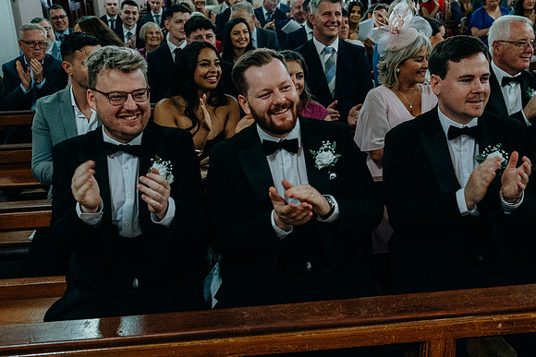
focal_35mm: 37
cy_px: 178
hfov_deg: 51.9
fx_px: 551
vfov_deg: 36.0
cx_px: 268
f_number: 3.5
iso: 5000
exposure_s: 1/160
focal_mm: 25
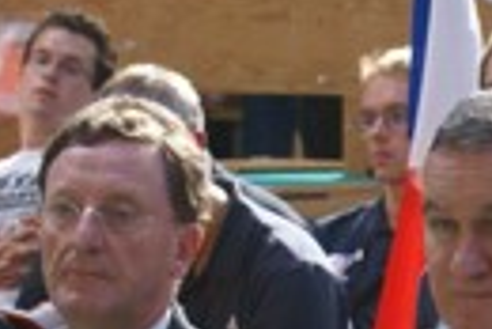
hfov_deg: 6.2
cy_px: 495
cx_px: 886
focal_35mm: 323
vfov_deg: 4.2
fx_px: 4419
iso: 200
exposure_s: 1/30
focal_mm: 40
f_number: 5.6
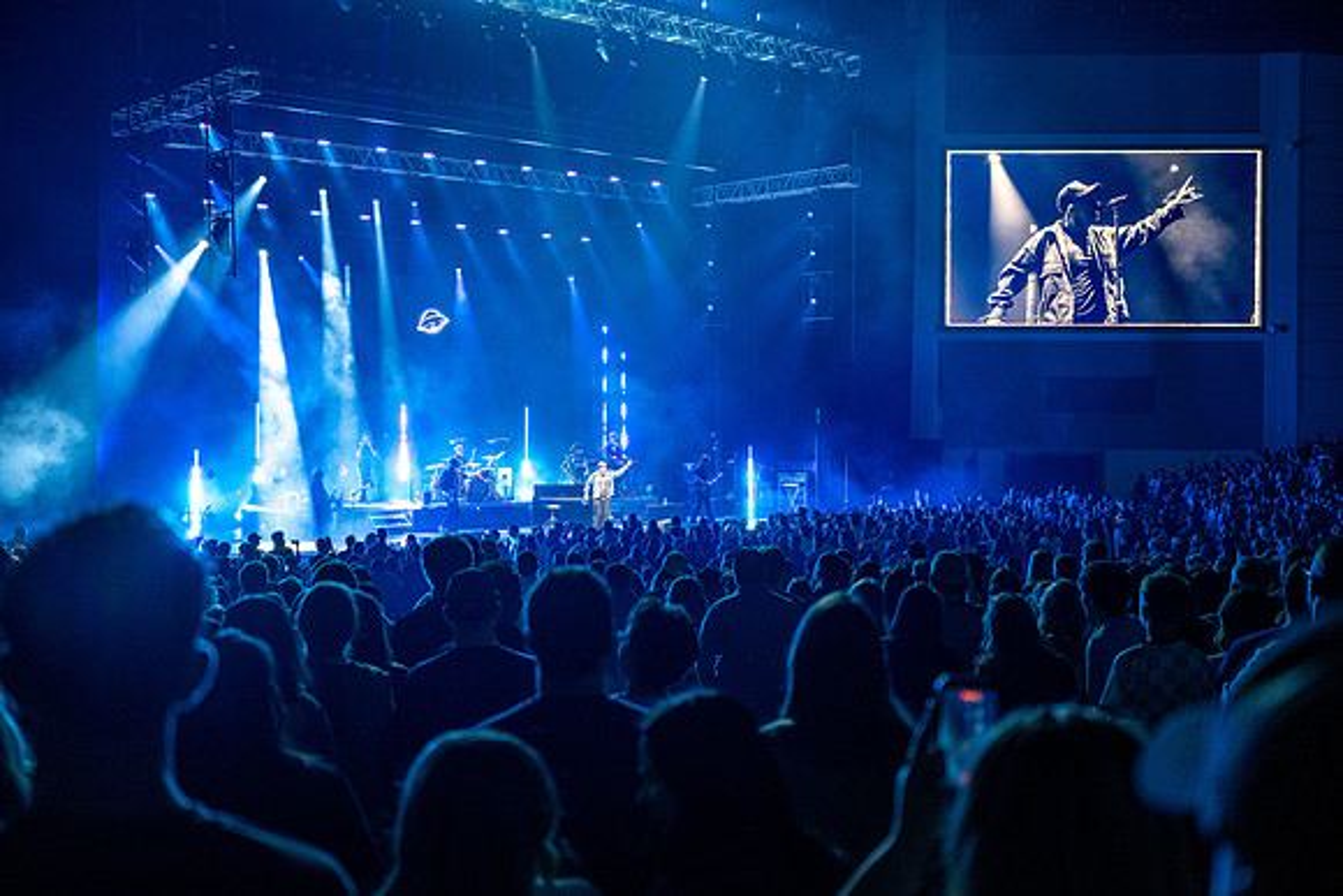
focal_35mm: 41
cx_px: 672
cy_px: 448
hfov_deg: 47.4
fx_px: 1530
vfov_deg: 32.6
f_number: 2.8
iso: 500
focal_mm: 41
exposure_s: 1/40
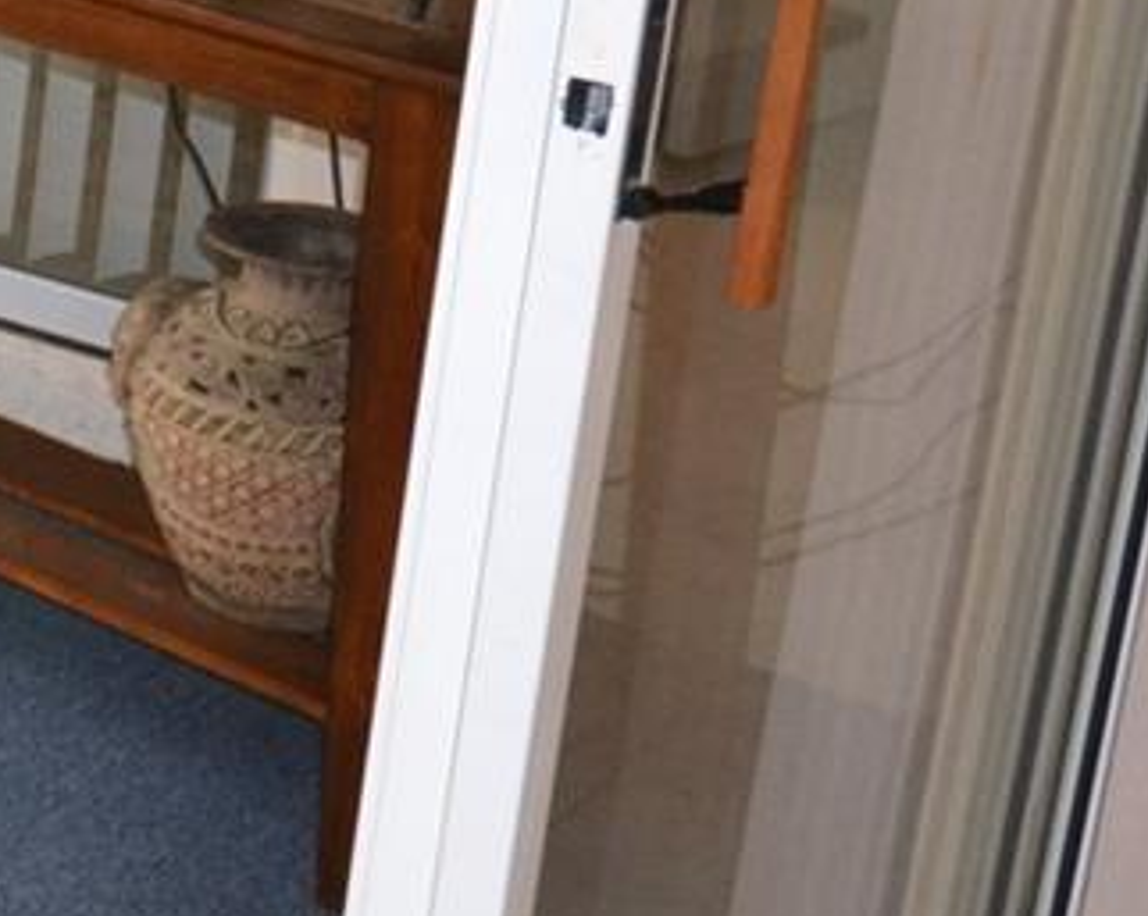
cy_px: -242
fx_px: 3327
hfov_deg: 14.2
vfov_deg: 15.0
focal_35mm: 98
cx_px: -1505
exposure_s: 1/60
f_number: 4
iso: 1000
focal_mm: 14
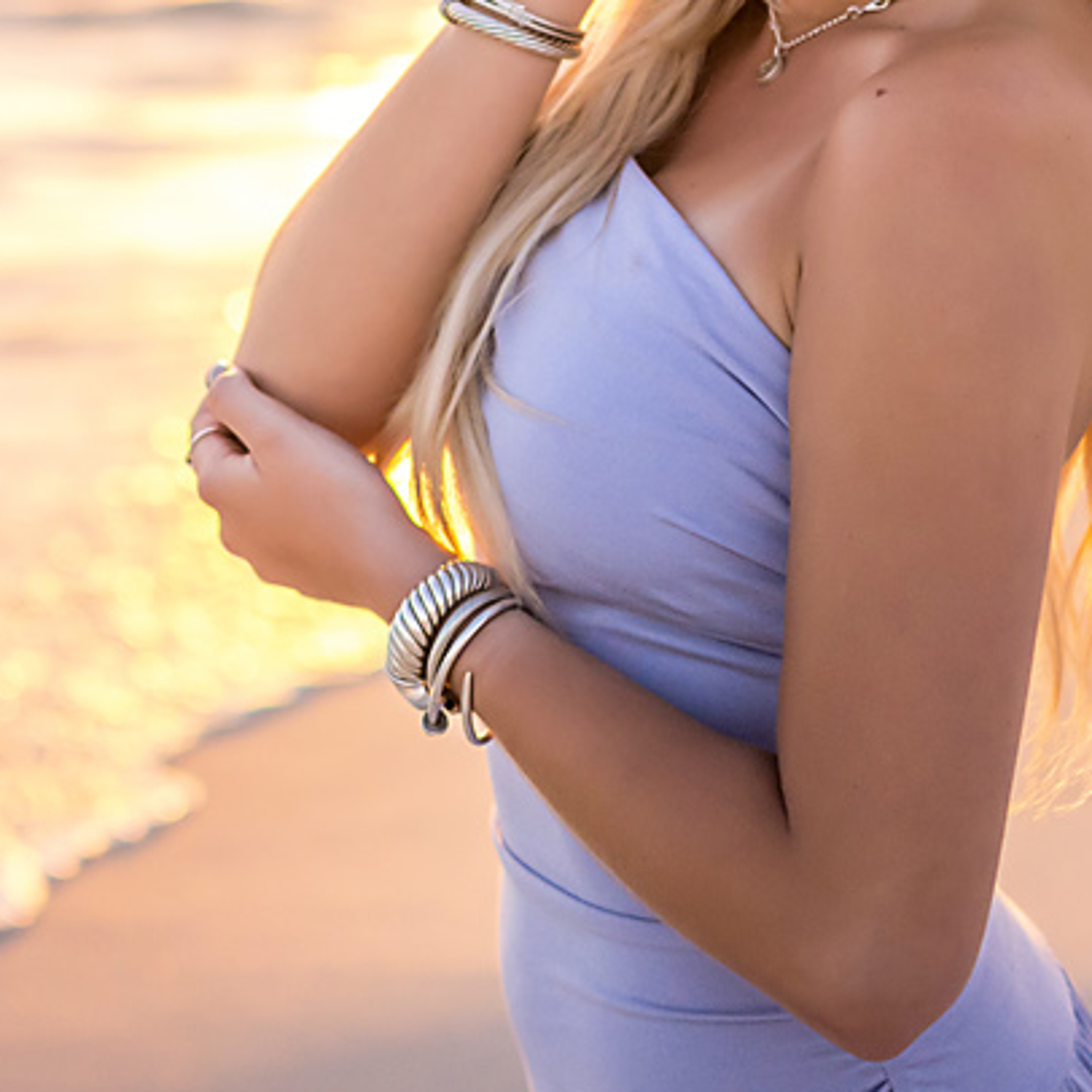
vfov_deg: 15.5
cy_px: -81
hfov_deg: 15.7
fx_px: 3926
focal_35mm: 110
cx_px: 191
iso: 1000
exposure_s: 1/6400
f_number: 1.8
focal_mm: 35
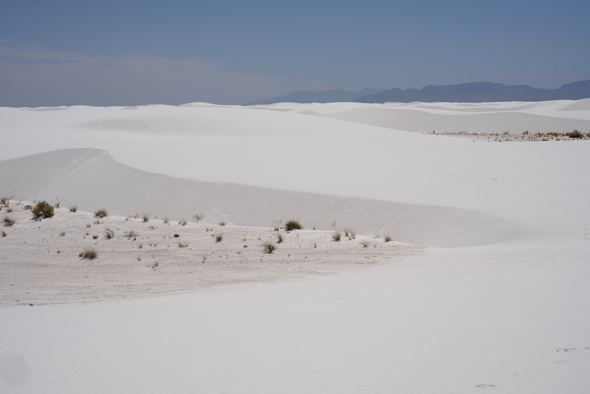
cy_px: 197
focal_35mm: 50
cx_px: 295
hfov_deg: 39.6
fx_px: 820
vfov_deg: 27.0
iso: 50
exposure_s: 1/125
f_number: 18
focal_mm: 50
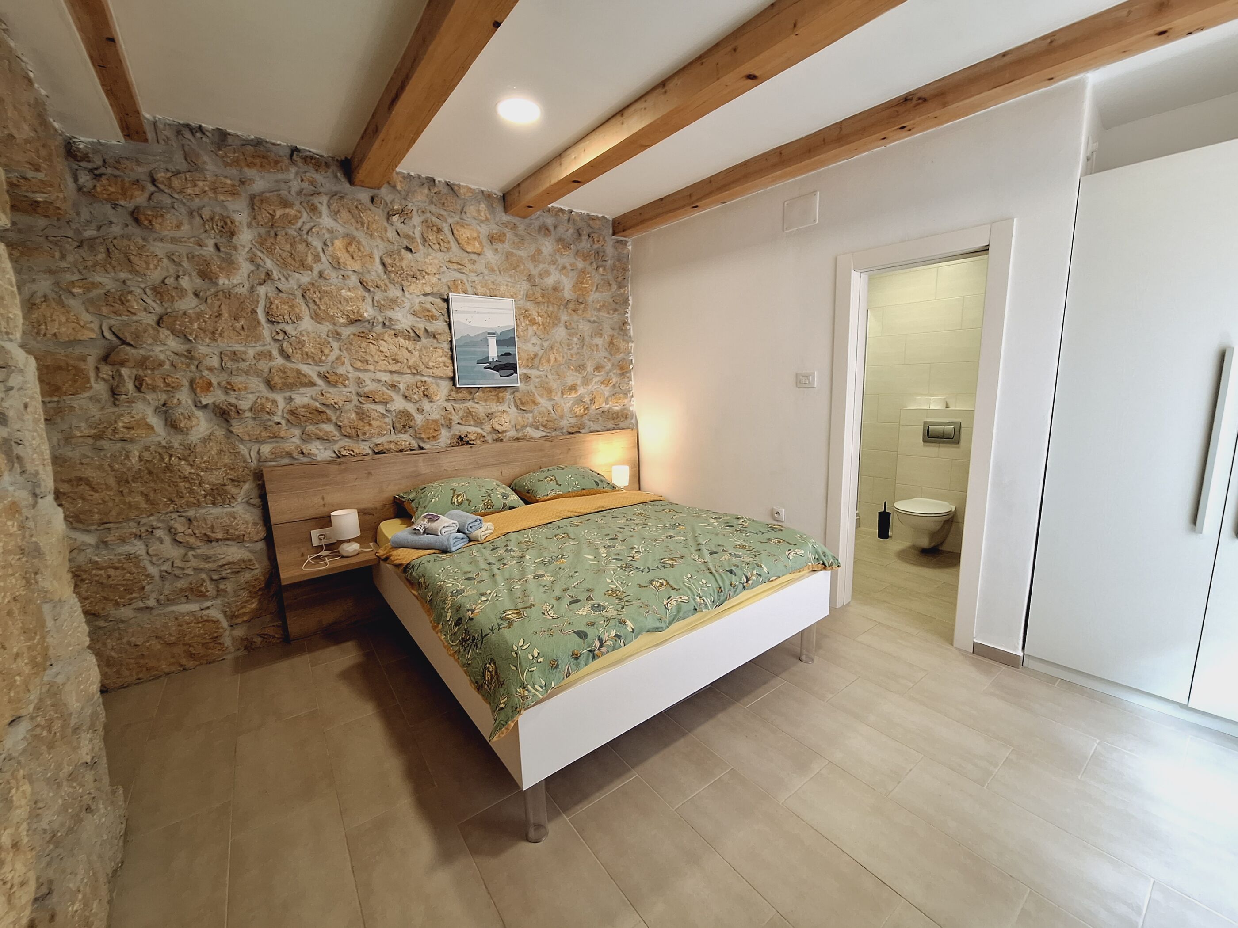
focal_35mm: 13
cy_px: 464
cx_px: 619
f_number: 2.2
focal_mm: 1.74
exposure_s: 1/33
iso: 100
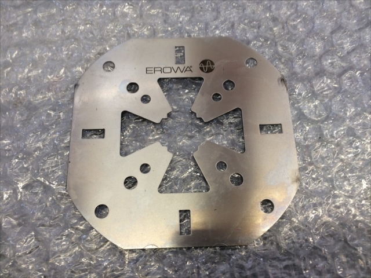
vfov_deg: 48.2
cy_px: 139
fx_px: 311
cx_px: 186
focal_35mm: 29
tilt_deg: -72.7
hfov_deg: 61.7
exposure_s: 1/30
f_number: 2.2
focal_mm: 4.15
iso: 40
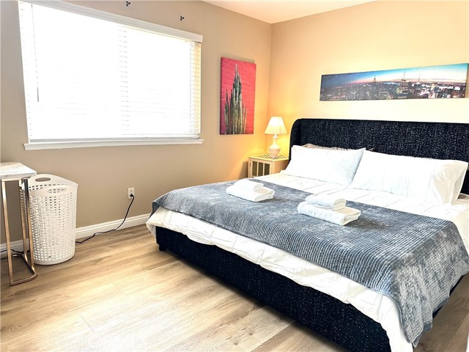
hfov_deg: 71.6
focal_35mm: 24
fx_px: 325
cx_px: 234
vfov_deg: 56.8
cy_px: 176
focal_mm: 6.86
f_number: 1.78
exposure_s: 1/60
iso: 250
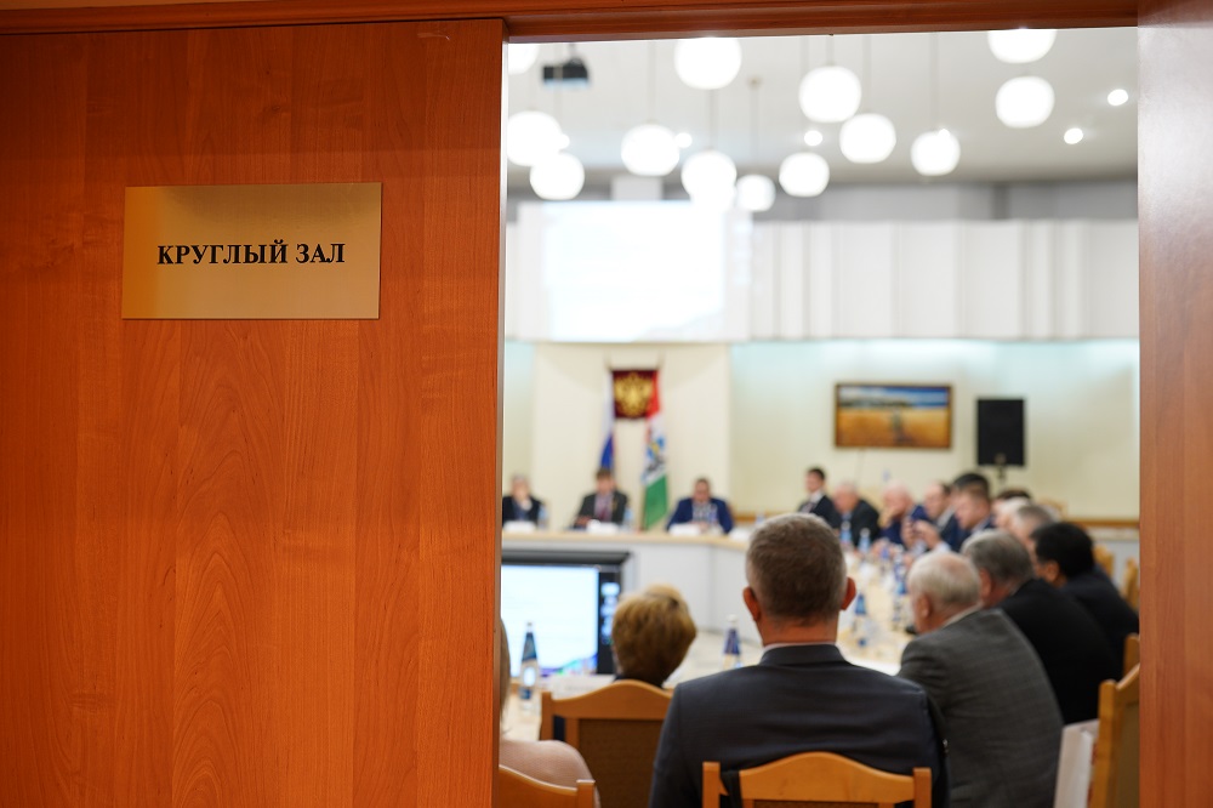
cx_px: 606
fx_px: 1179
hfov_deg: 54.5
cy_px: 404
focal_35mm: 35
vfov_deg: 37.8
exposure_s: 1/80
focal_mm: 35
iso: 640
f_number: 2.5
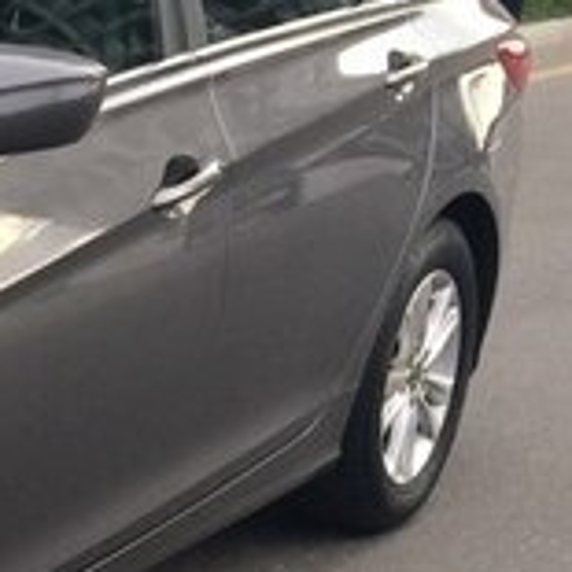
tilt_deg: -20.0
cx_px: -624
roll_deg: -1.0
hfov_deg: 13.4
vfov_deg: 15.6
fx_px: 2038
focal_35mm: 109
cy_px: 592
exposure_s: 1/193
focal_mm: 4.15
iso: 32
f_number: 2.2
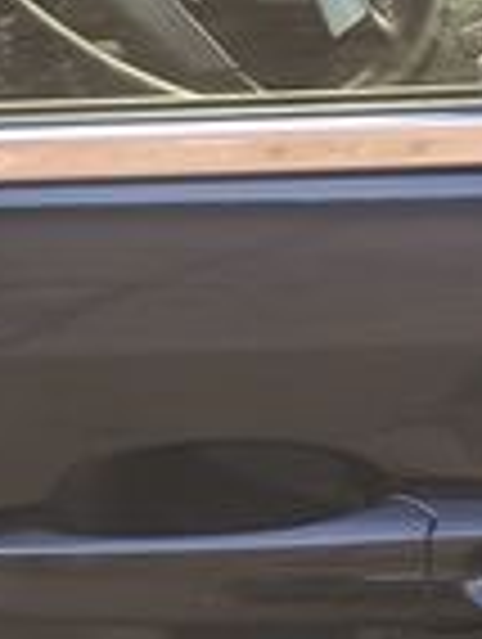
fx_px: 3128
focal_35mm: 169
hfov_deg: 6.3
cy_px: 135
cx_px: 2221
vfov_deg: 11.6
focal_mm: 5.24
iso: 160
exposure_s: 1/100
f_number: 1.7
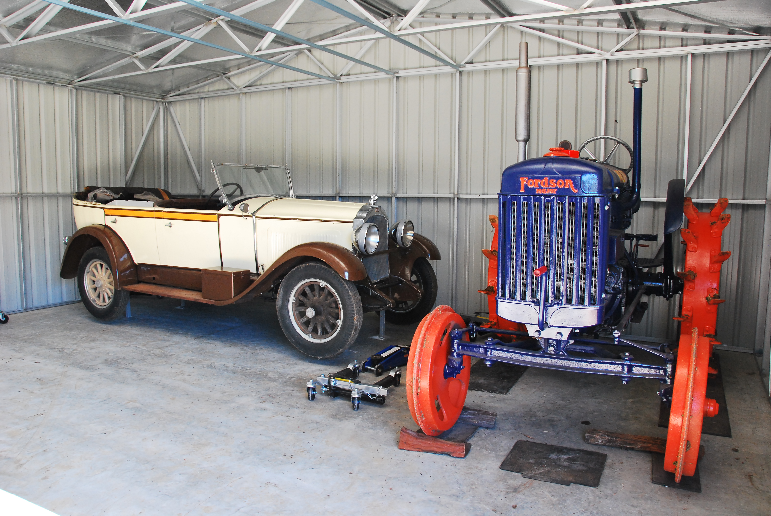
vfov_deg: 48.0
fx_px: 579
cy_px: 258
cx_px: 386
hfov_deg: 67.3
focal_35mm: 27
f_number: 5
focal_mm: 18
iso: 800
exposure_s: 1/100
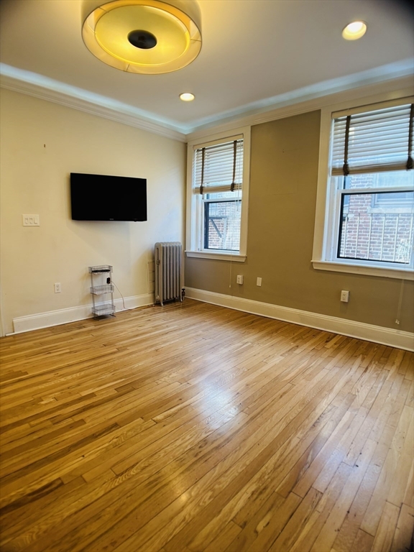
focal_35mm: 26
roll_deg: -2.1
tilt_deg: -9.2
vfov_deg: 67.3
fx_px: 415
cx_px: 207
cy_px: 276
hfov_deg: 53.1
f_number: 1.6
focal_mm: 5.96
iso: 80
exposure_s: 1/60
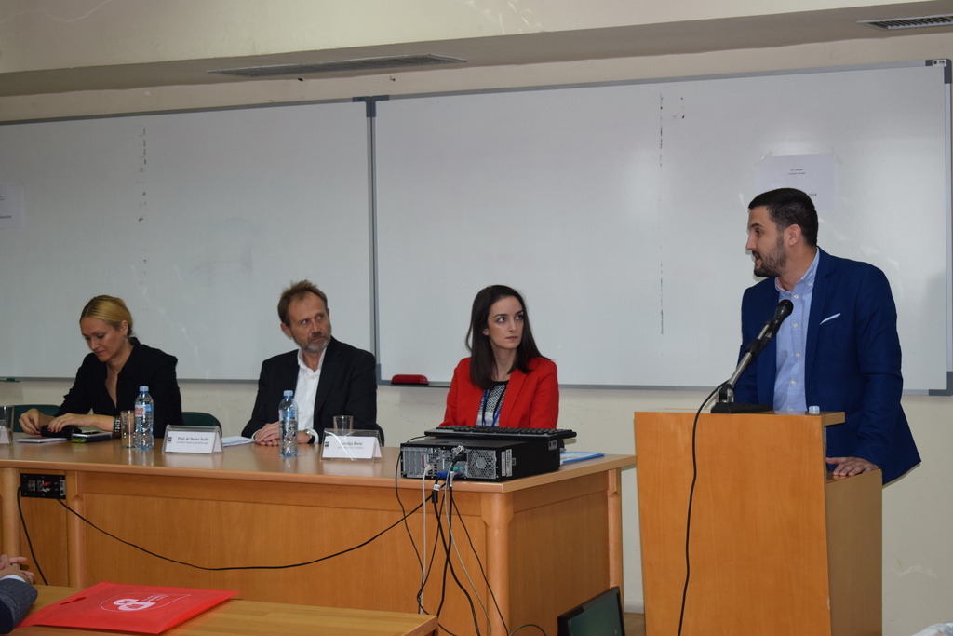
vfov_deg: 18.9
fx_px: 1906
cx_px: 476
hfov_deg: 28.1
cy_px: 318
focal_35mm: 72
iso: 800
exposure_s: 1/60
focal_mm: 48
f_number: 5.3
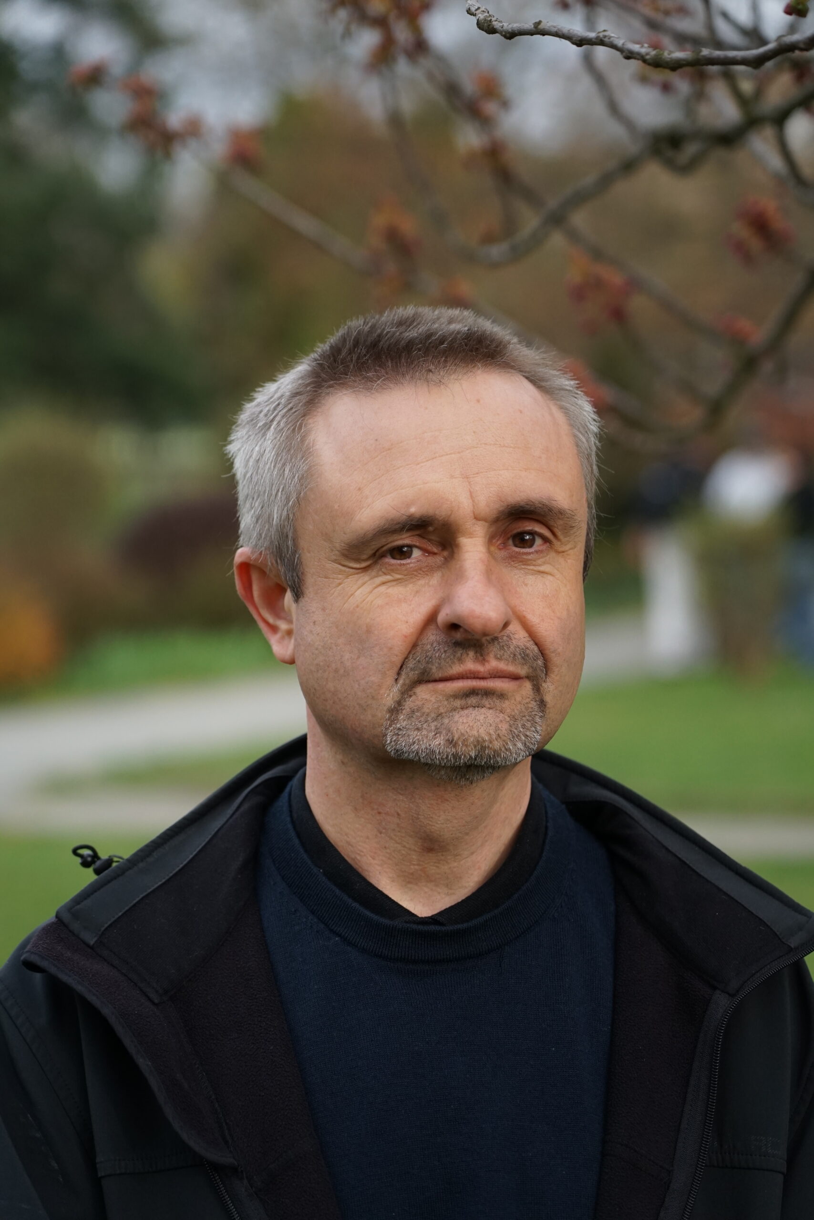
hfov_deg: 13.0
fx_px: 3560
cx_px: 407
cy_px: 610
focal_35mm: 105
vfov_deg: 19.5
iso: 1000
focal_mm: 105
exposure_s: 1/1600
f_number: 4
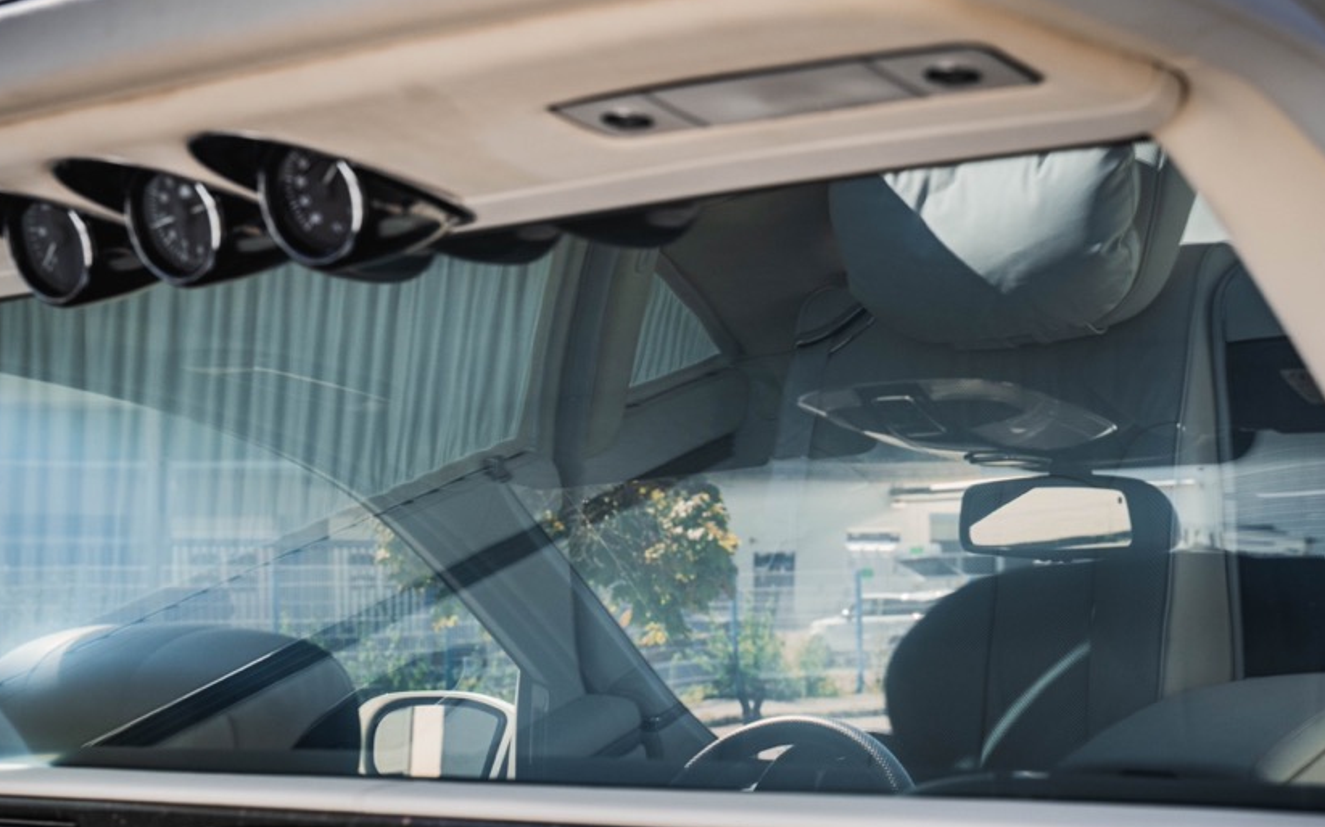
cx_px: 594
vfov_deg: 19.8
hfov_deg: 31.5
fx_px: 2347
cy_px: 643
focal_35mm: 65
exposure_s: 1/320
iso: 400
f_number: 5
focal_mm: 41
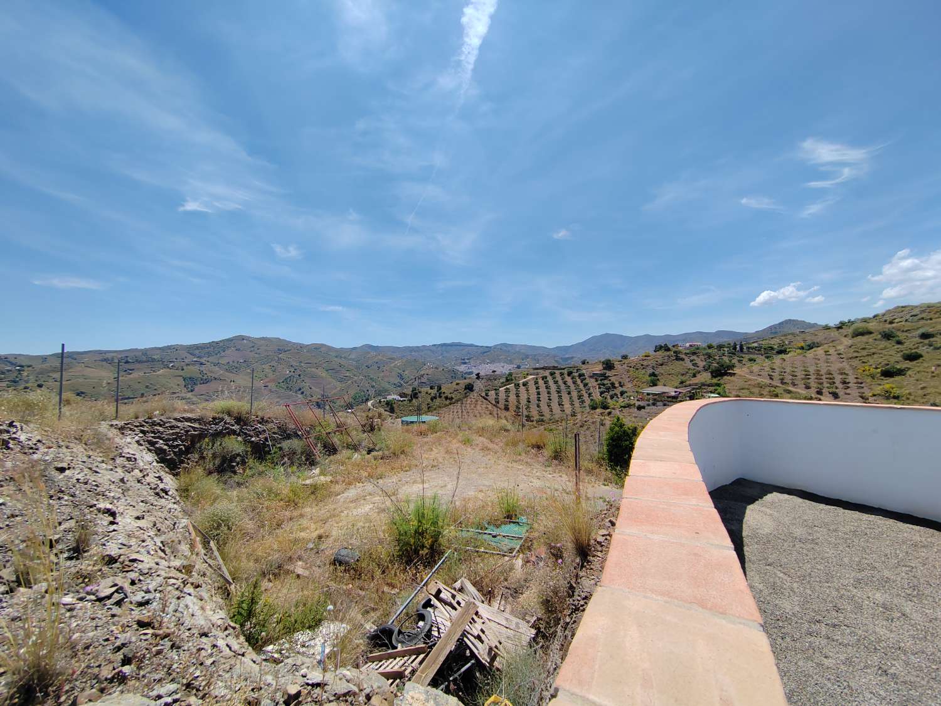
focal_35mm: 13
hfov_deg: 106.2
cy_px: 353
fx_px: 353
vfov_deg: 89.9
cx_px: 470
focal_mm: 2.16
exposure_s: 1/1600
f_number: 2.2
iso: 100
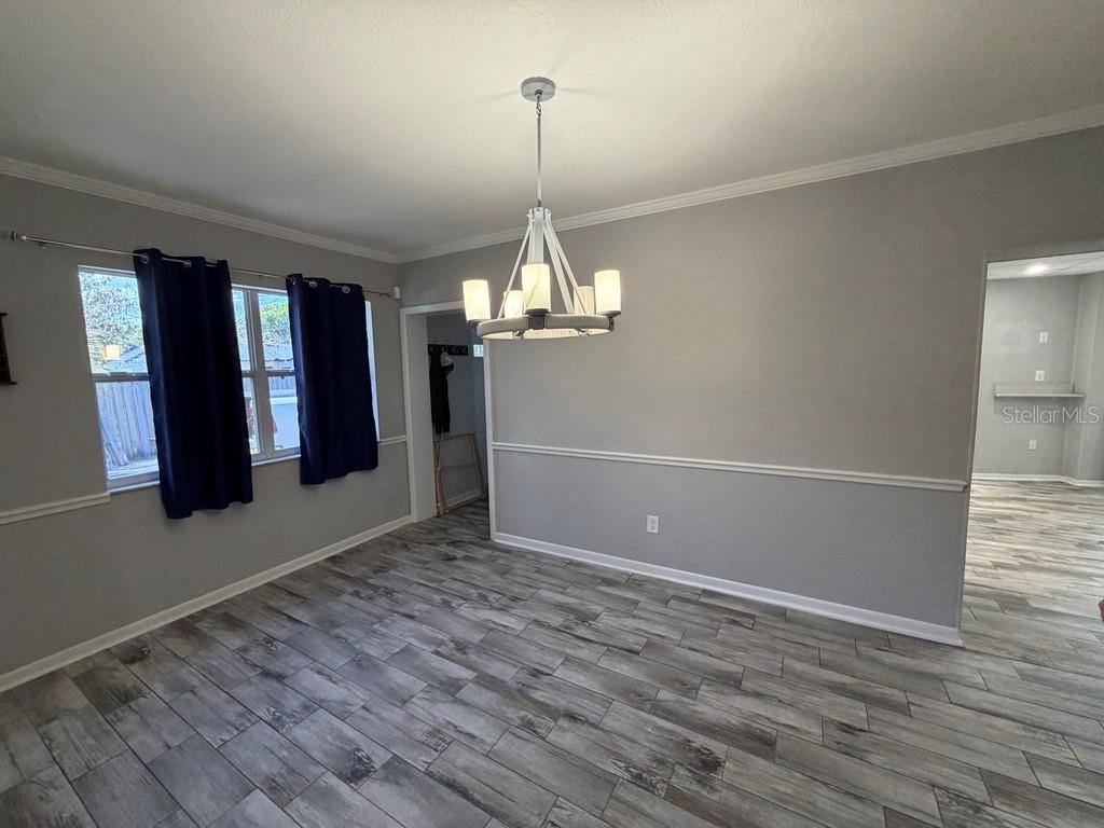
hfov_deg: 102.1
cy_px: 414
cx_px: 552
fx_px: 446
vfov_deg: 85.7
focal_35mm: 14
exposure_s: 1/60
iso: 200
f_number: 2.2
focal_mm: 2.22
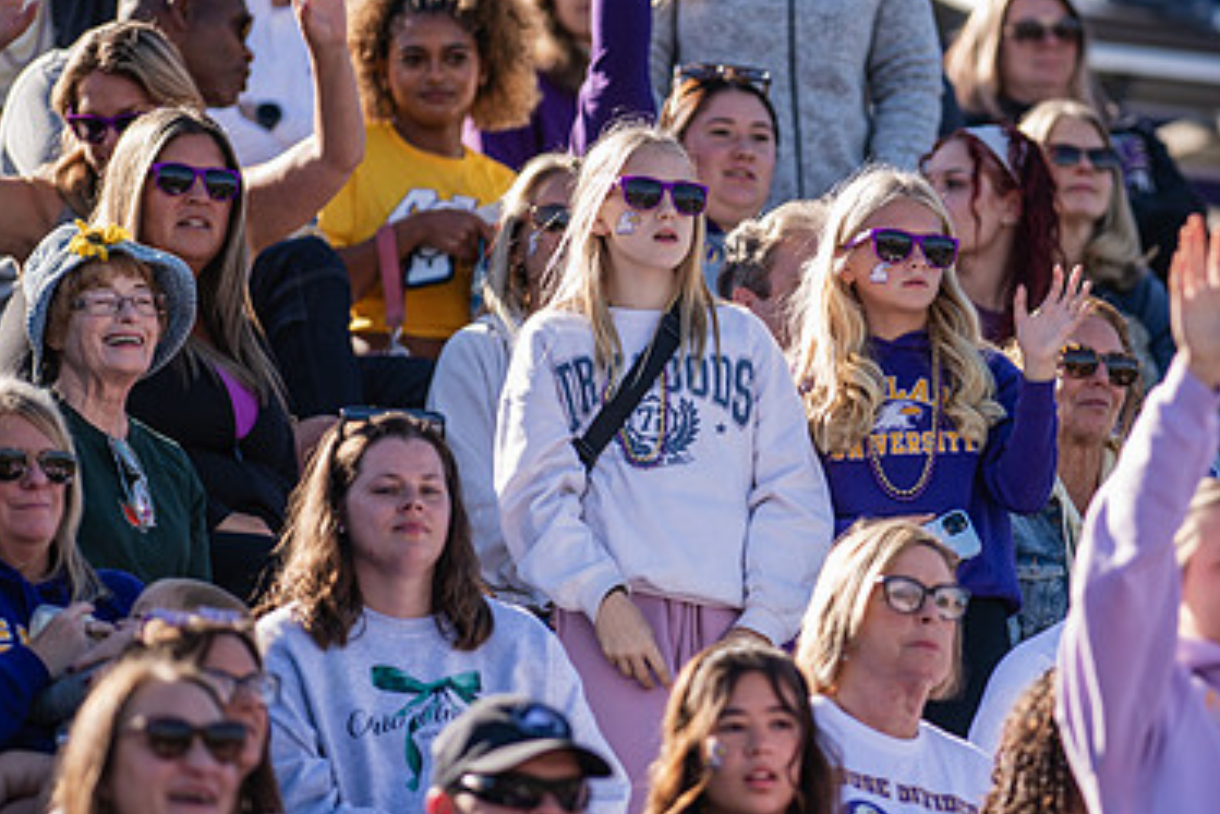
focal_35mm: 466
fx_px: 15798
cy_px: 325
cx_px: 824
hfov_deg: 4.4
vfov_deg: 3.0
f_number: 3.2
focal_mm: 300
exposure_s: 1/500
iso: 80
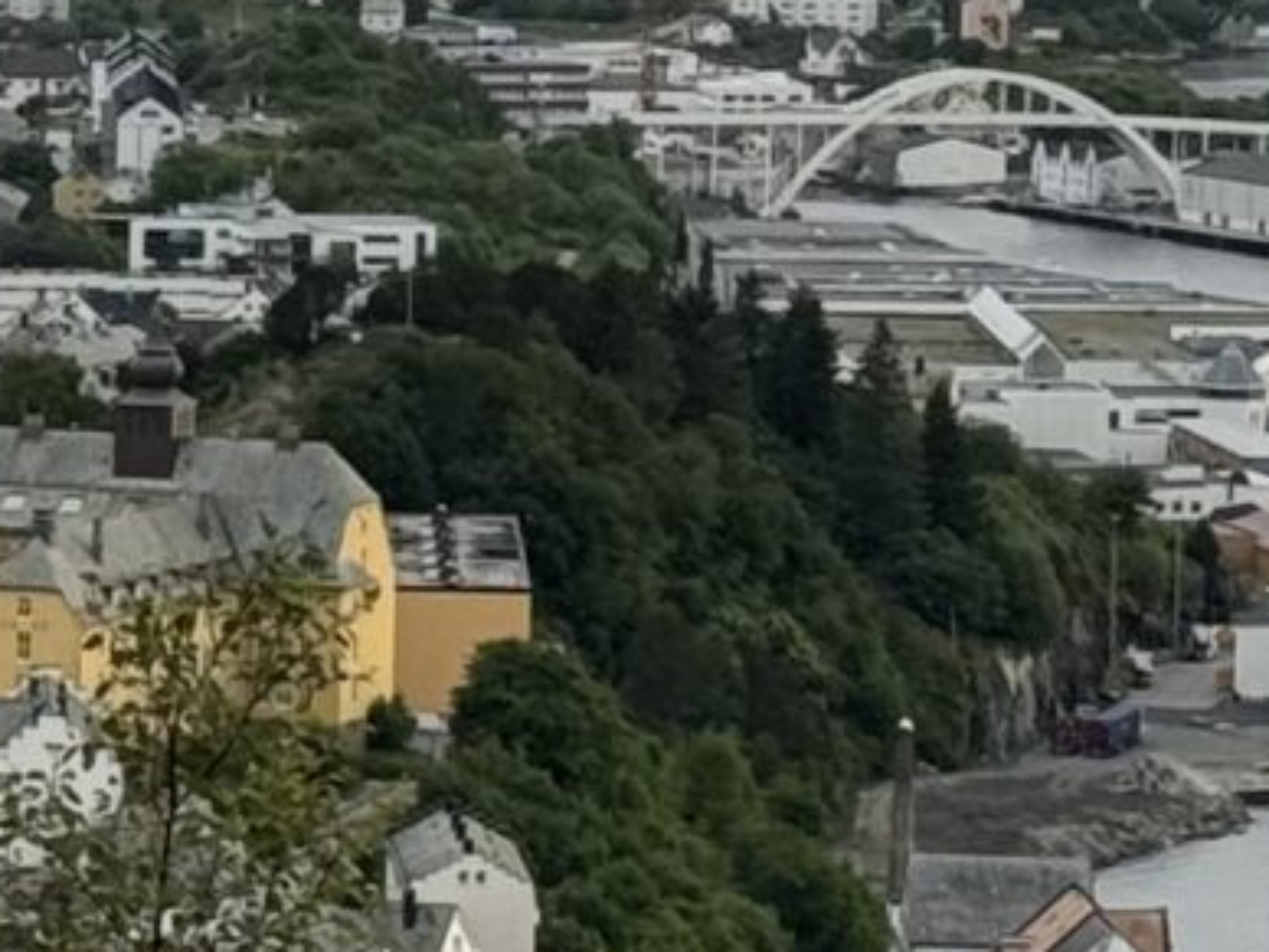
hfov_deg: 6.1
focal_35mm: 317
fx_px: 11621
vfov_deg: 4.7
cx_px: -1194
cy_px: 422
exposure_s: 1/522
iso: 64
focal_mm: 6.76
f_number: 1.78
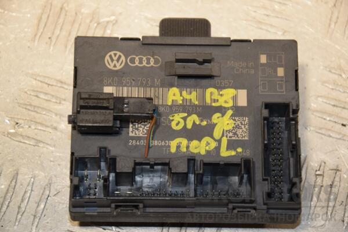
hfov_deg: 14.9
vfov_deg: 9.9
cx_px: 174
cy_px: 116
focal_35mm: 138
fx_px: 1334
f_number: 6.3
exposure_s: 1/200
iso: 800
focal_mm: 92
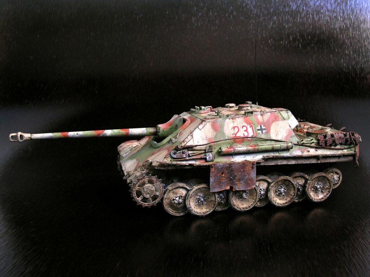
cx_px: 185
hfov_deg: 52.6
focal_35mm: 35
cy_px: 138
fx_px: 374
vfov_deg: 40.7
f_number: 3.8
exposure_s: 1/3.7
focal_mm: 7.2
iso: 50
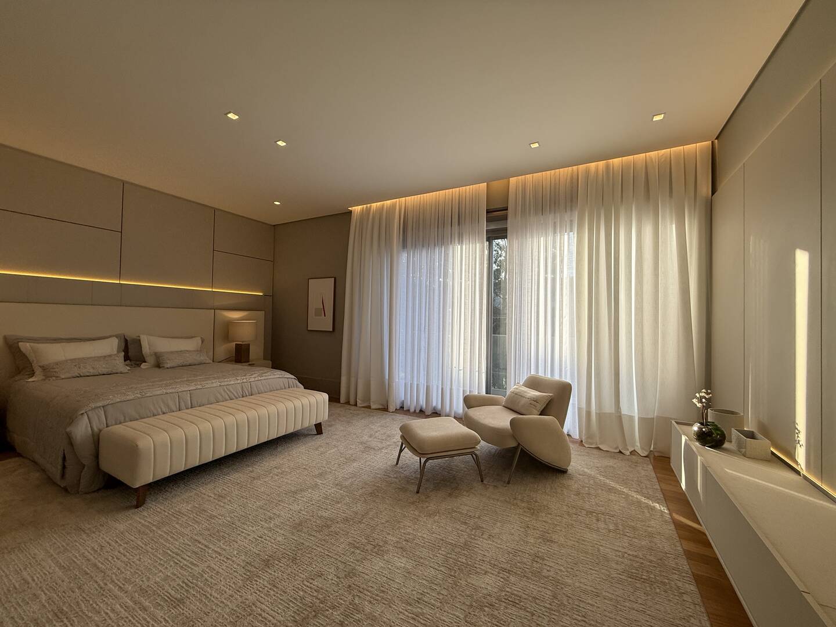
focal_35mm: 14
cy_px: 314
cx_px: 418
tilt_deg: +2.6
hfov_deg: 102.1
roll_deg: -0.8
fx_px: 338
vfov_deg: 85.7
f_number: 2.2
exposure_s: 1/308
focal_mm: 2.22
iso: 50
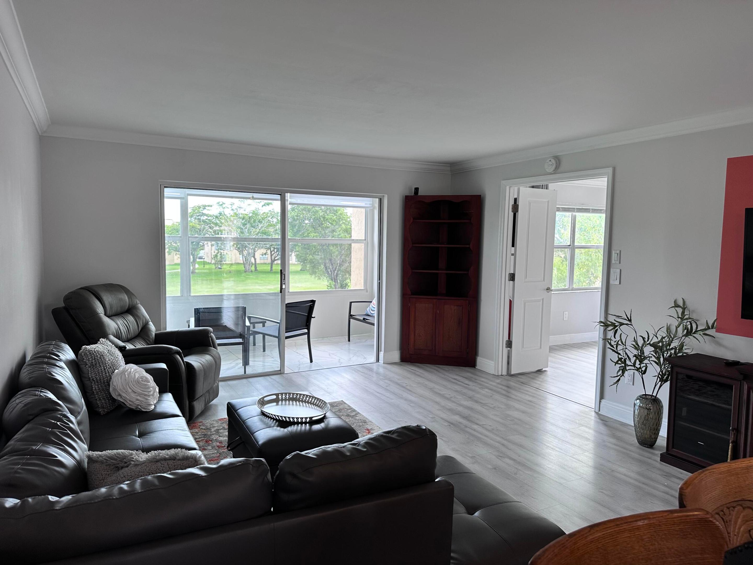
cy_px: 282
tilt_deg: -4.7
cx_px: 376
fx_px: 522
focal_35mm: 24
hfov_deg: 71.6
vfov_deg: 56.8
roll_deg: -0.5
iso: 80
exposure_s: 1/120
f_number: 1.78
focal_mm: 6.86
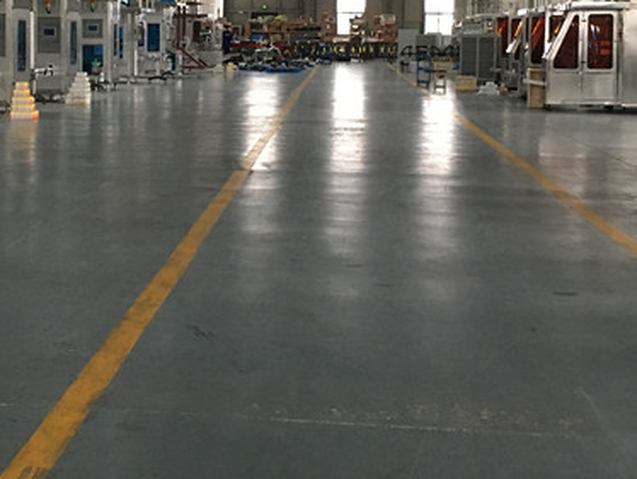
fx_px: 1142
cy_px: 90
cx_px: 177
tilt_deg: -2.3
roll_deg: -0.1
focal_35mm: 62
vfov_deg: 23.3
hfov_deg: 30.8
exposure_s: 1/33
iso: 200
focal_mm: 4.15
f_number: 2.2
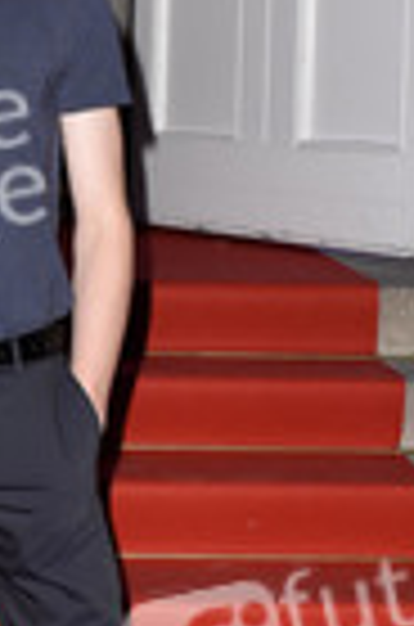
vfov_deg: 21.4
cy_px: 423
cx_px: -54
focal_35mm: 95
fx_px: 1647
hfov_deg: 14.0
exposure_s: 1/160
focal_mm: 22
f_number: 6.3
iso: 1600
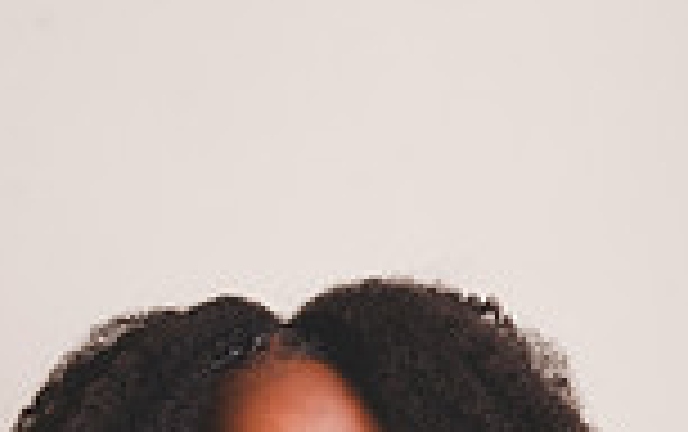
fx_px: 2478
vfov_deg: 9.2
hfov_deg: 15.8
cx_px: 297
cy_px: 922
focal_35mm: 132
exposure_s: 1/200
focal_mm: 44
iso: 100
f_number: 6.3
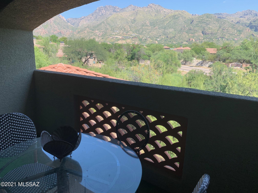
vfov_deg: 53.1
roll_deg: -1.5
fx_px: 194
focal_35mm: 26
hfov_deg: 67.3
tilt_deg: -12.3
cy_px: 96
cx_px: 129
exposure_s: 1/669
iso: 25
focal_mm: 4.25
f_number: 1.8
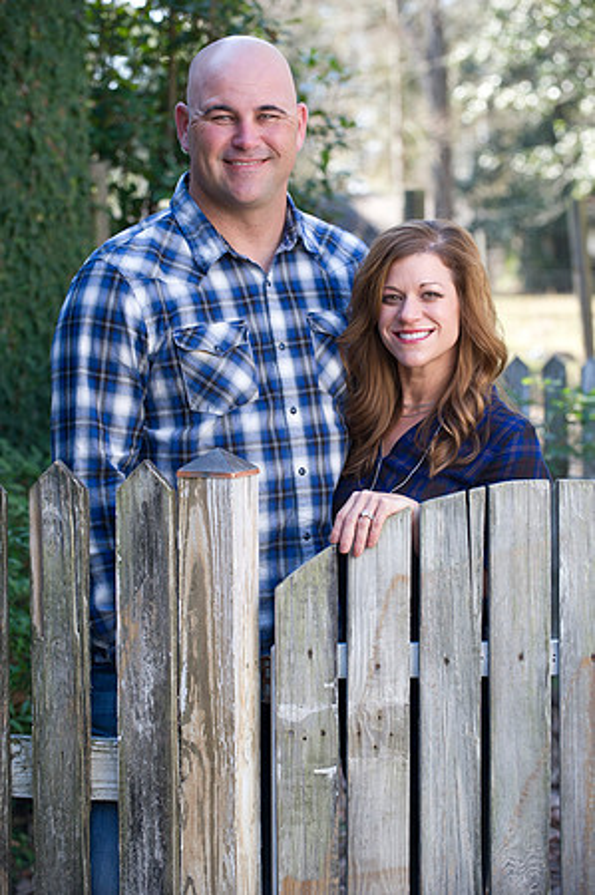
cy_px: 448
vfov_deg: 18.6
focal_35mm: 110
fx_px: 2733
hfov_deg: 12.4
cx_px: 298
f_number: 4.5
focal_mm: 110
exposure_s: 1/125
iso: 400
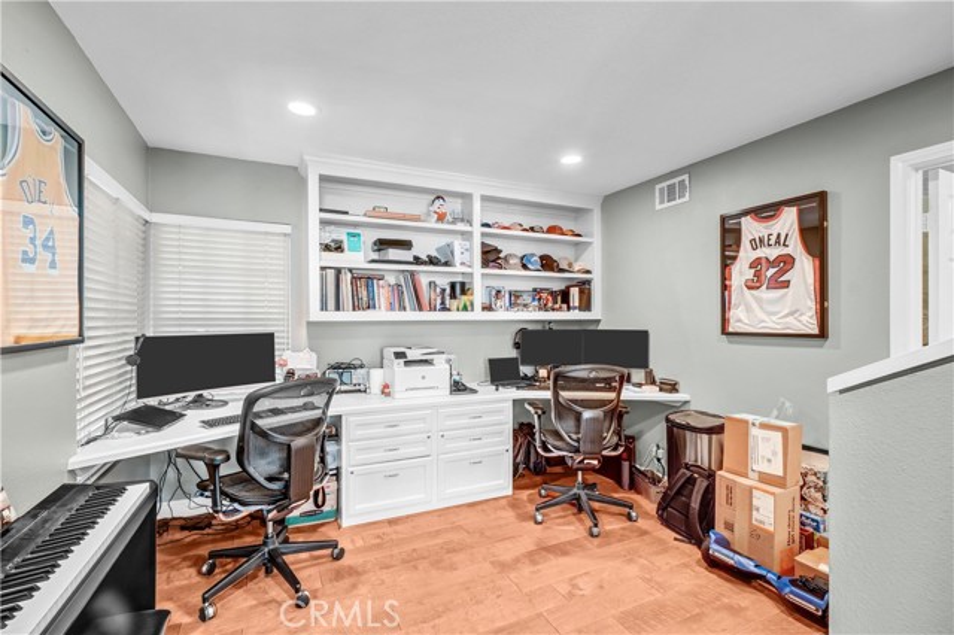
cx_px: 477
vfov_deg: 77.3
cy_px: 318
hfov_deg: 100.4
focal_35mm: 15
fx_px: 397
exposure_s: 1/3.33
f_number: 9
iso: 400
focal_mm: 10
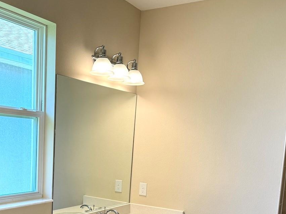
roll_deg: -3.1
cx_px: 86
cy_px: 186
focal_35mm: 45
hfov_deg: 41.3
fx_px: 372
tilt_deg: -7.5
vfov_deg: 30.9
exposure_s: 1/131
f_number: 1.78
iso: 50
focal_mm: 6.76
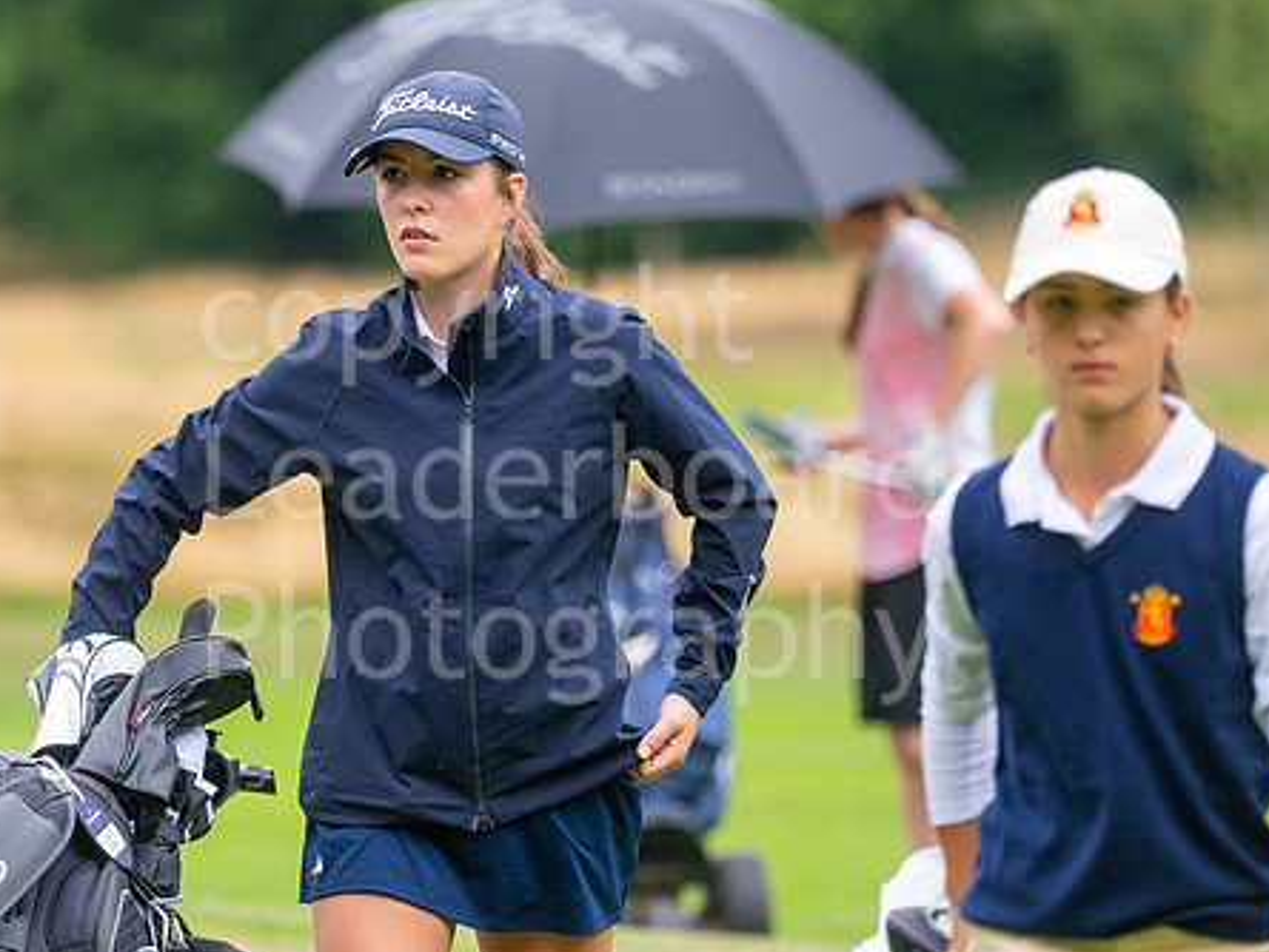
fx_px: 20645
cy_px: 499
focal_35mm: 563
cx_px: 576
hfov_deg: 3.5
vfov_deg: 2.6
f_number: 4
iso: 500
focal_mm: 300
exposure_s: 1/2000
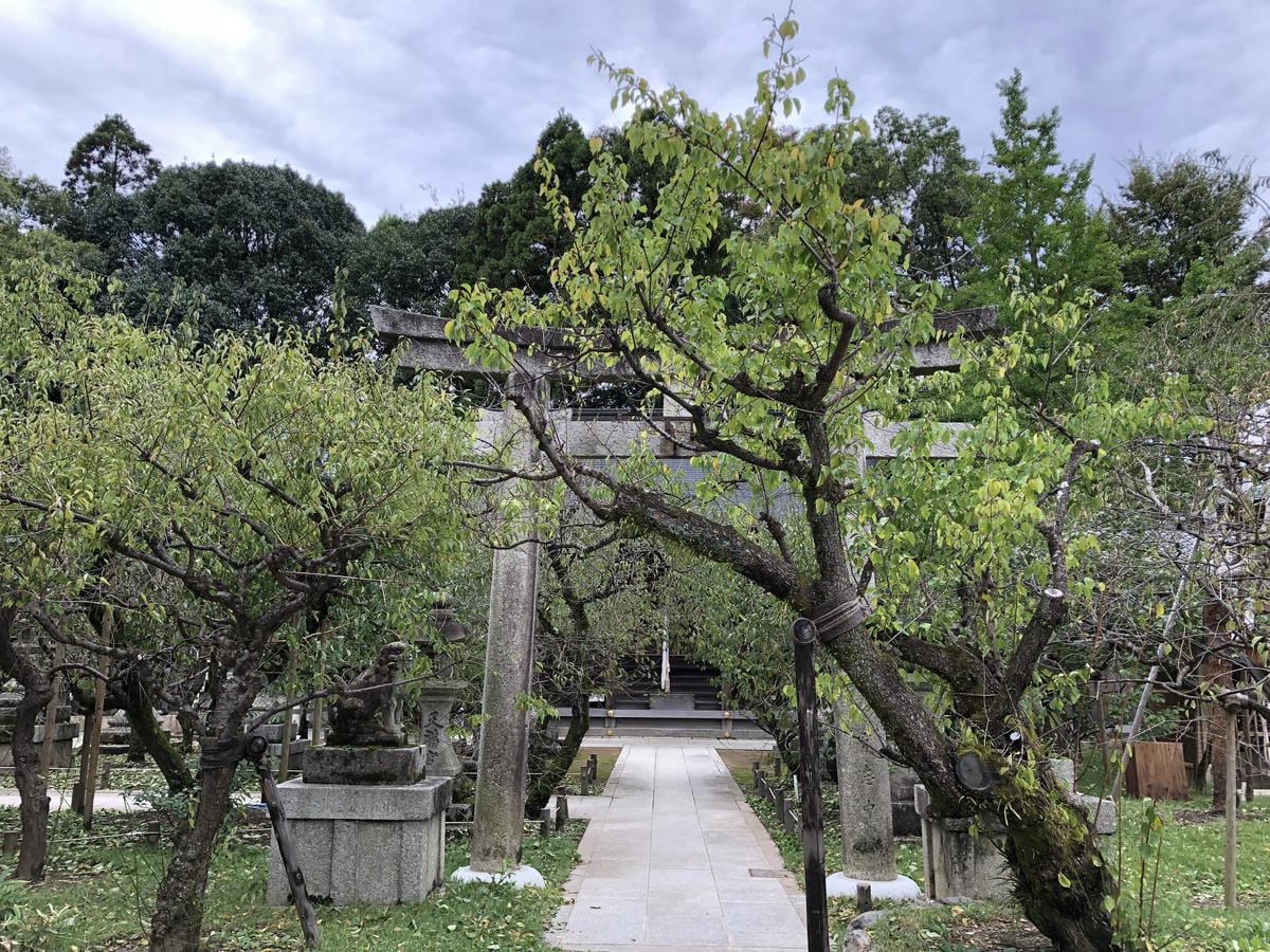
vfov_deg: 48.2
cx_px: 635
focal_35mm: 29
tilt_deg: +11.0
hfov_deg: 61.7
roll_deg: -1.1
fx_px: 1064
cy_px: 476
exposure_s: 1/267
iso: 20
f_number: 1.8
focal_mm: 3.99
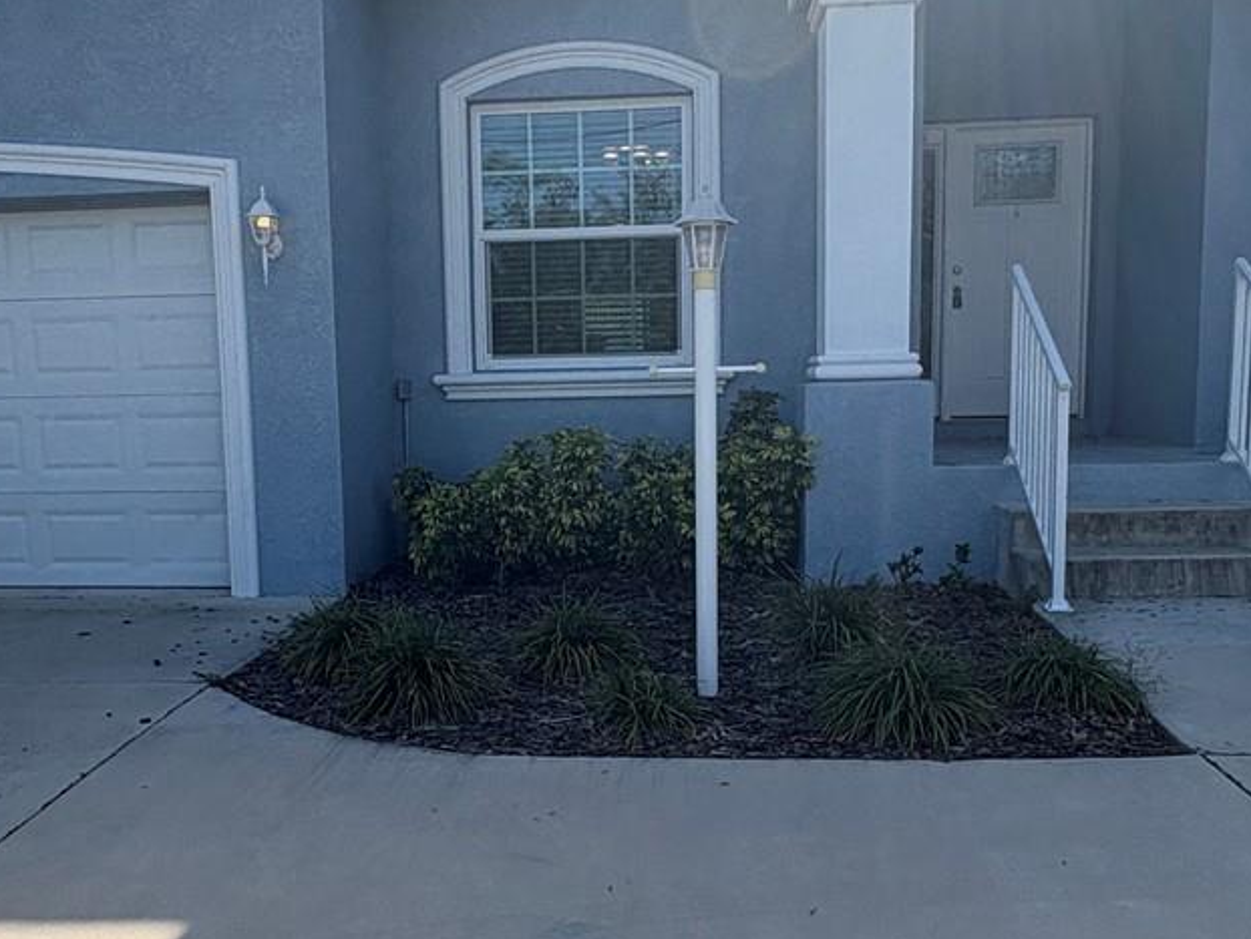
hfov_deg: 51.2
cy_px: 547
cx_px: 553
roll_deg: +1.1
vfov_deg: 39.6
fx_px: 1302
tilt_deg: -6.7
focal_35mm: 36
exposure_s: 1/1323
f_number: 2.2
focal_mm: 2.22
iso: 40
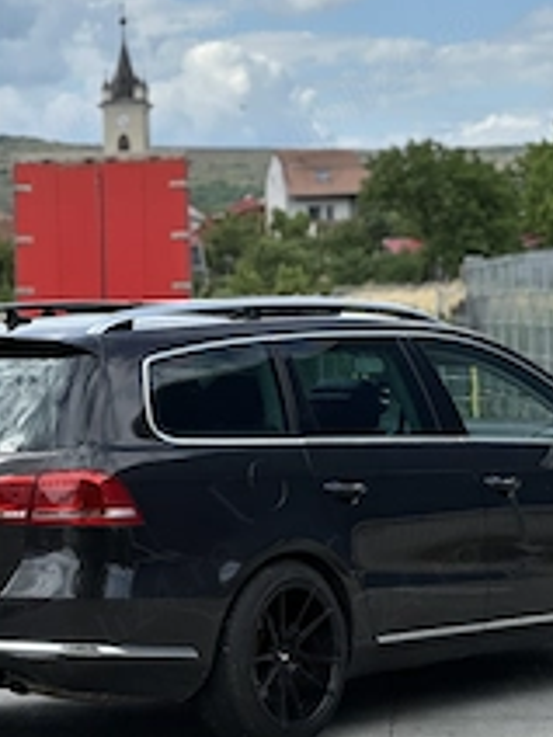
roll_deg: +1.5
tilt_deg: -0.7
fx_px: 3089
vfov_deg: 13.6
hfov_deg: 10.2
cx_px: 247
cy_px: 414
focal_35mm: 145
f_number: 2.8
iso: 32
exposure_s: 1/641
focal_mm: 9
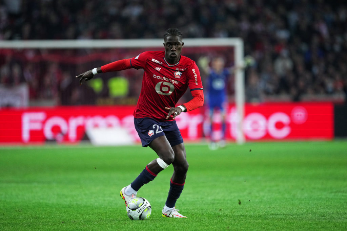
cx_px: 174
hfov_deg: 4.1
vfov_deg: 2.8
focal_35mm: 500
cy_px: 116
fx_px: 4820
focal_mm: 500
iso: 2000
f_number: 4
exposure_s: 1/1250
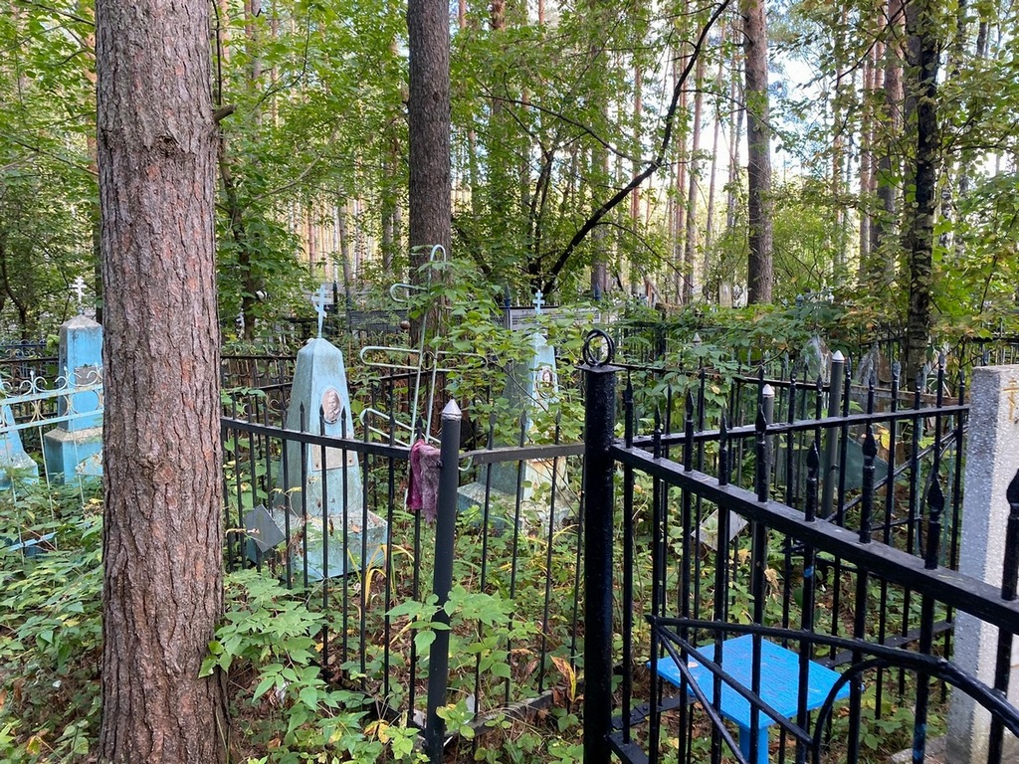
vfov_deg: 53.1
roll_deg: -2.1
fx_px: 765
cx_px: 510
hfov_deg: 67.3
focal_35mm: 26
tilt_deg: -3.0
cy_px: 382
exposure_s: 1/121
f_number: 1.8
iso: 100
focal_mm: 4.25
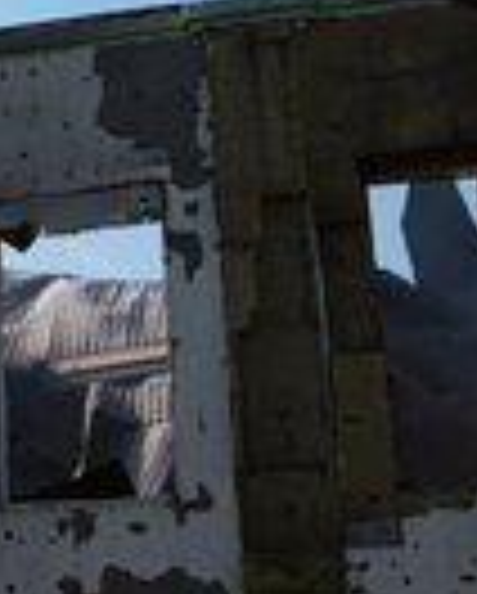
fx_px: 1849
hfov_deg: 13.9
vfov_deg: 18.2
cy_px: 214
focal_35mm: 105
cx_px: -225
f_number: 2.8
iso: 100
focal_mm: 37
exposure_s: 1/3200
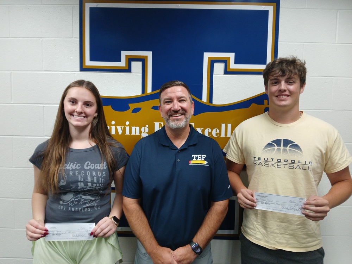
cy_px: 132
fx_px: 264
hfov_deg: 67.3
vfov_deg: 53.1
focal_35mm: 26
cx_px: 176
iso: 160
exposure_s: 1/60
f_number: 1.8
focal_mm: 3.98
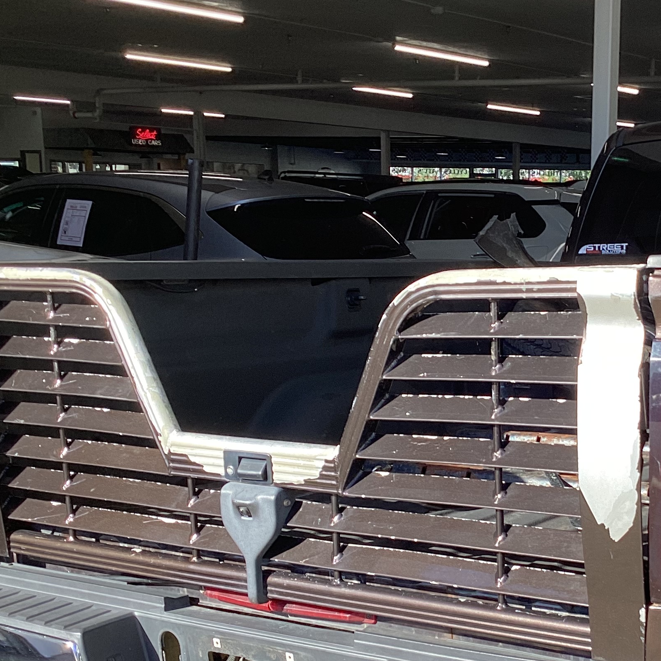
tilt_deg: -14.0
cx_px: 567
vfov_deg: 30.3
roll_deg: -1.3
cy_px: 439
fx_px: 1210
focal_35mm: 56
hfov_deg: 29.6
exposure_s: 1/147
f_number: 2.4
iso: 25
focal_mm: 3.3
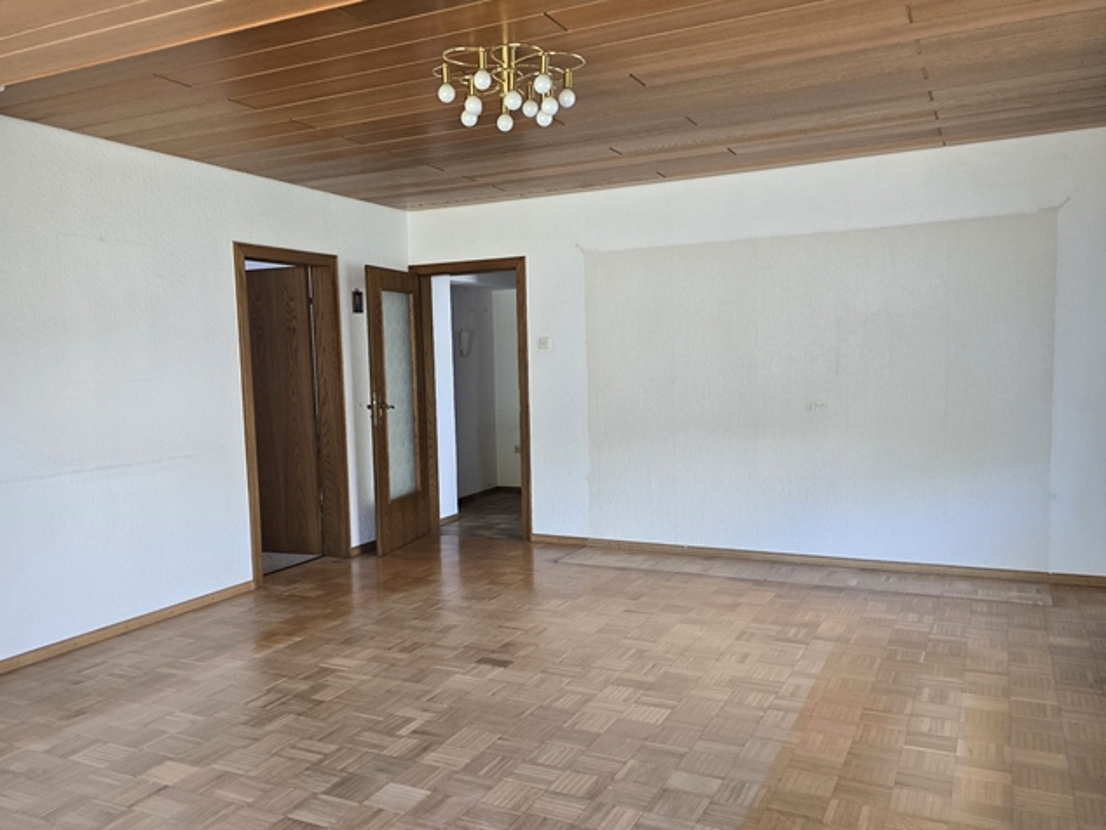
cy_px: 439
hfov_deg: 61.5
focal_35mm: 29
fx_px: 927
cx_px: 492
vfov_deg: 48.2
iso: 160
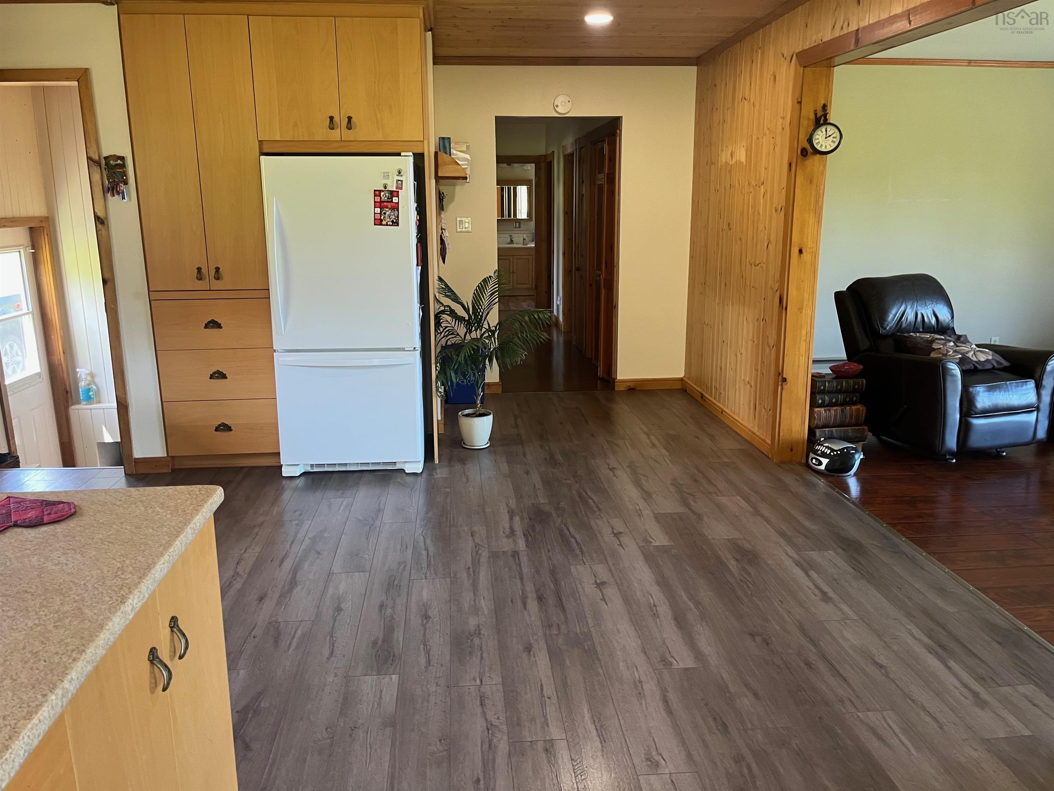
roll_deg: +0.6
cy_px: 396
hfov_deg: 67.3
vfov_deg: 53.1
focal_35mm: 26
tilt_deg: -13.0
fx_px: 792
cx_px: 527
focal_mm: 5.1
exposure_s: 1/60
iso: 125
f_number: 1.6
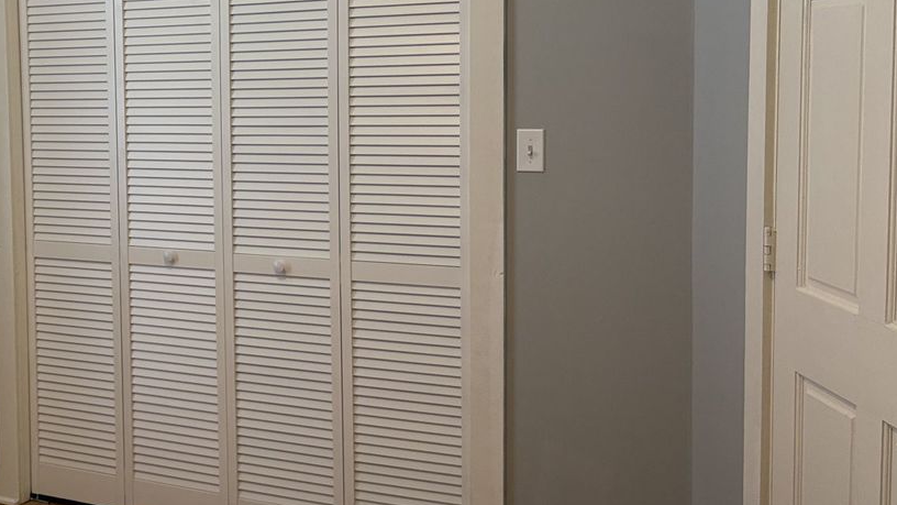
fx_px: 1189
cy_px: 161
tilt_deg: -3.8
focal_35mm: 50
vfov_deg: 23.8
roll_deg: +1.9
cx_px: 128
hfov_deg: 39.0
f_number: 1.6
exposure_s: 1/128
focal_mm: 5.96
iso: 125
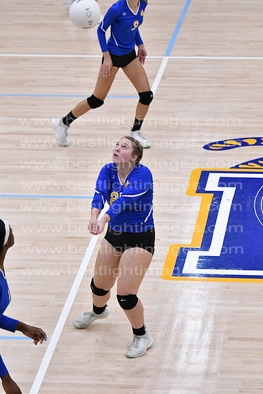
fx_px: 2053
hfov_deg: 7.3
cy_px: 197
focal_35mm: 188
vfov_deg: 11.0
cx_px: 132
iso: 6400
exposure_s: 1/1250
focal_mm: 125
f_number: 3.2
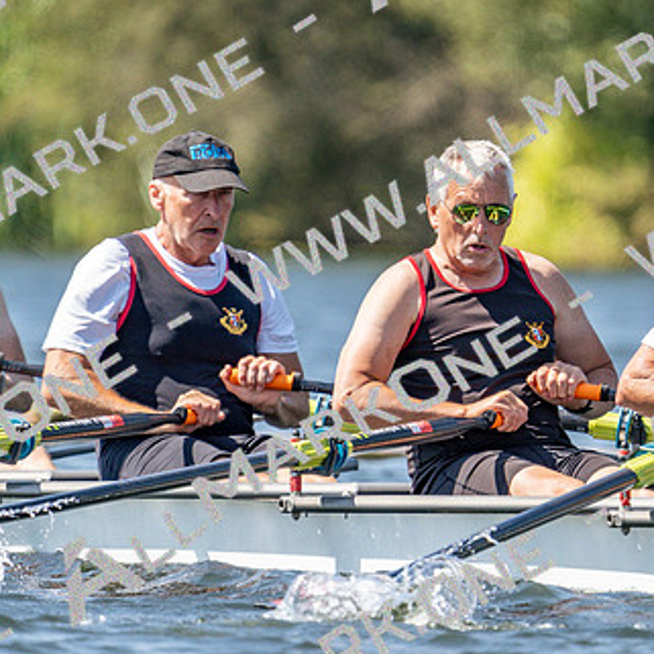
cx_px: 477
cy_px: 311
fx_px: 19708
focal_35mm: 922
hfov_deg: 1.9
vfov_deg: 1.9
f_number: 6.3
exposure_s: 1/2000
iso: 640
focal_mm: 600
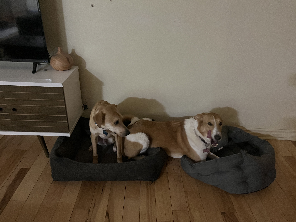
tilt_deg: -30.3
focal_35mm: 26
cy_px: 111
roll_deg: -1.5
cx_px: 148
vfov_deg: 53.1
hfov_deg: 67.3
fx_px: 222
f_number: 1.6
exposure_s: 1/30
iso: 800
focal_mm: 5.1
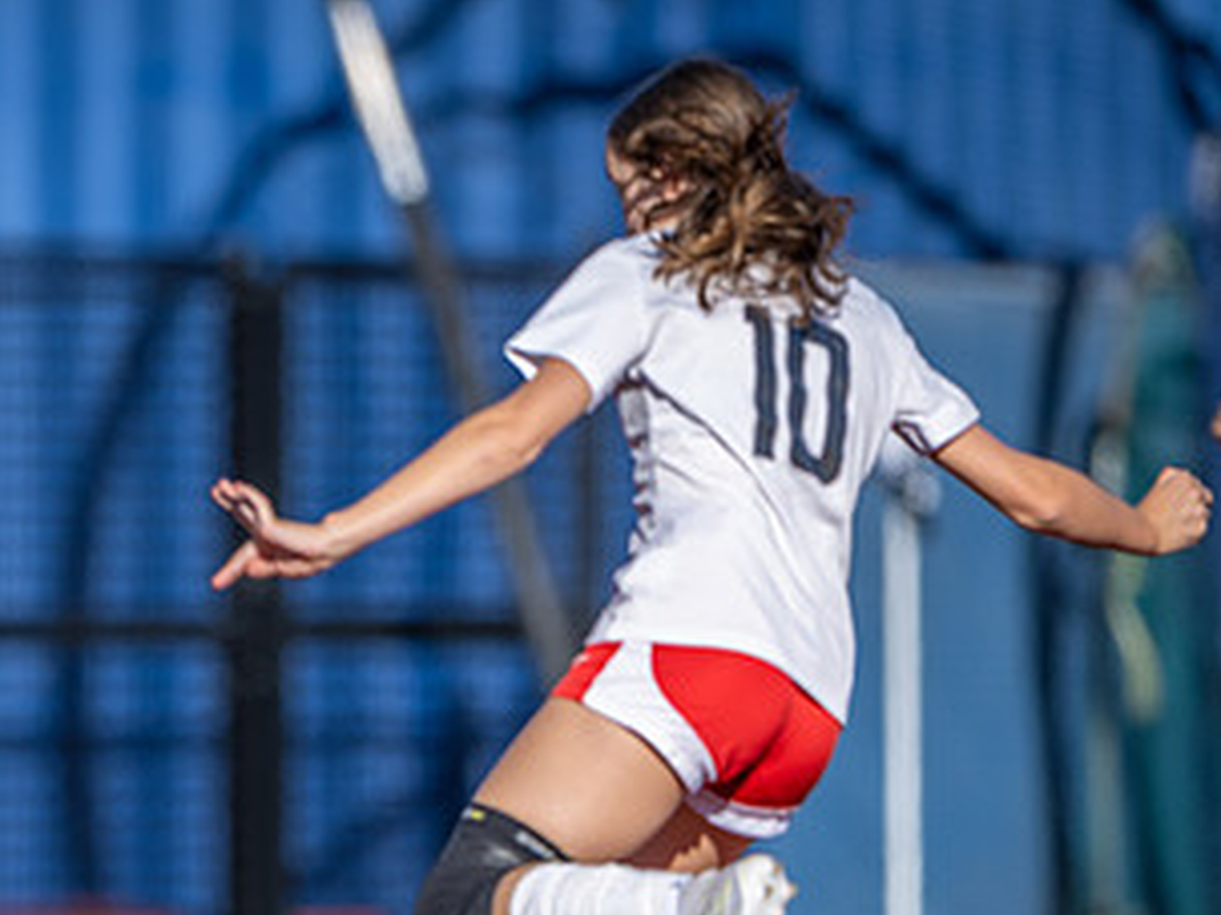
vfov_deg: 1.4
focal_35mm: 1037
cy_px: 815
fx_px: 36563
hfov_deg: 1.9
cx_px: -104
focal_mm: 400
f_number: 3.2
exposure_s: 1/1000
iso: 72
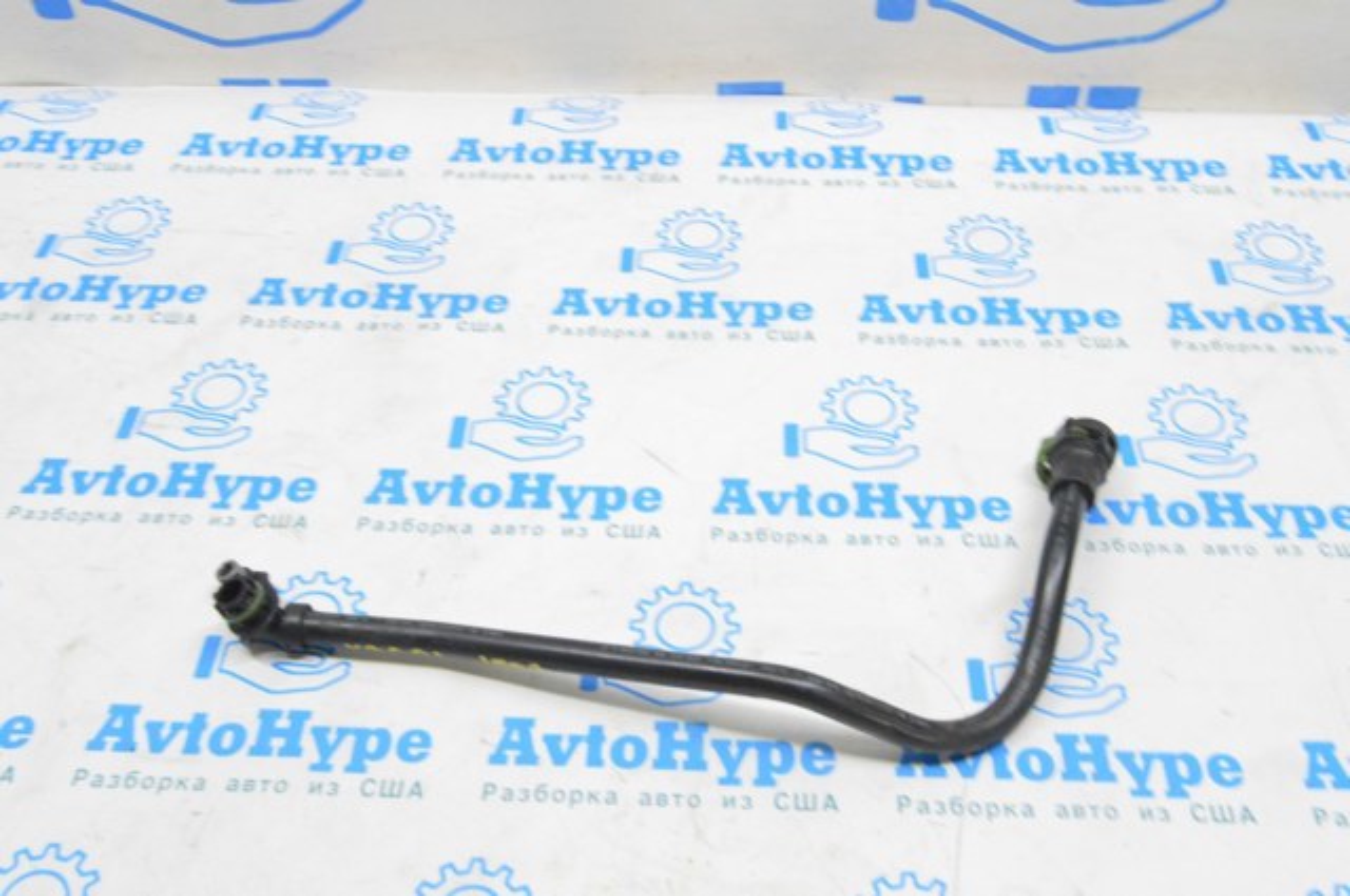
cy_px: 448
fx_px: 1348
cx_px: 675
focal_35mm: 36
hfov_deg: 53.2
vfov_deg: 36.8
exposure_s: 1/15
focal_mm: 24
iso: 6400
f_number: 20
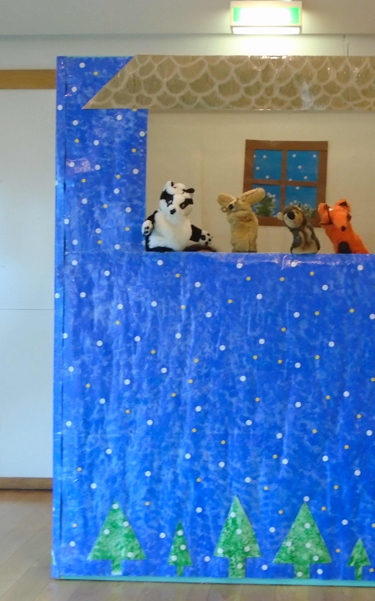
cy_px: 298
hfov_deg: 24.5
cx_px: 293
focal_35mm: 52
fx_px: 850
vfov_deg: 38.9
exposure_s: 1/10
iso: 400
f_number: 3.8
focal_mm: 6.4
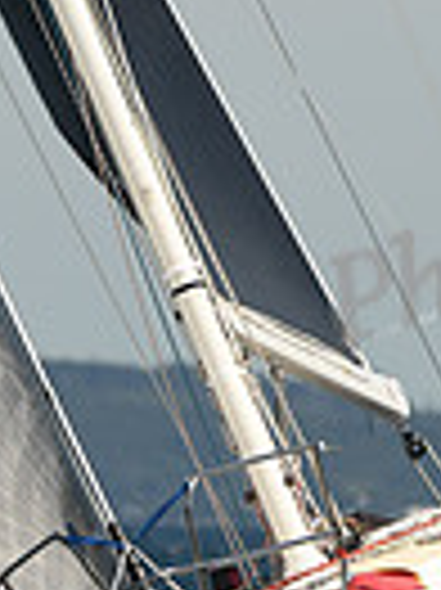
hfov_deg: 0.9
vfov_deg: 1.2
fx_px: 28941
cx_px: 99
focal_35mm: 1701
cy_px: 525
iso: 250
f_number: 6.3
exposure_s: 1/1000
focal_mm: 400
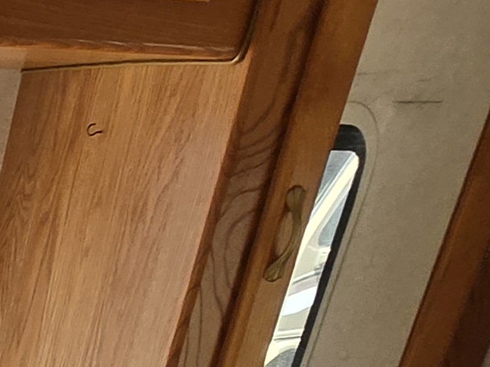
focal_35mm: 85
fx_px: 1203
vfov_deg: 14.4
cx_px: -544
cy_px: 740
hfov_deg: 16.4
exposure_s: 1/120
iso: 40
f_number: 2.2
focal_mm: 1.7
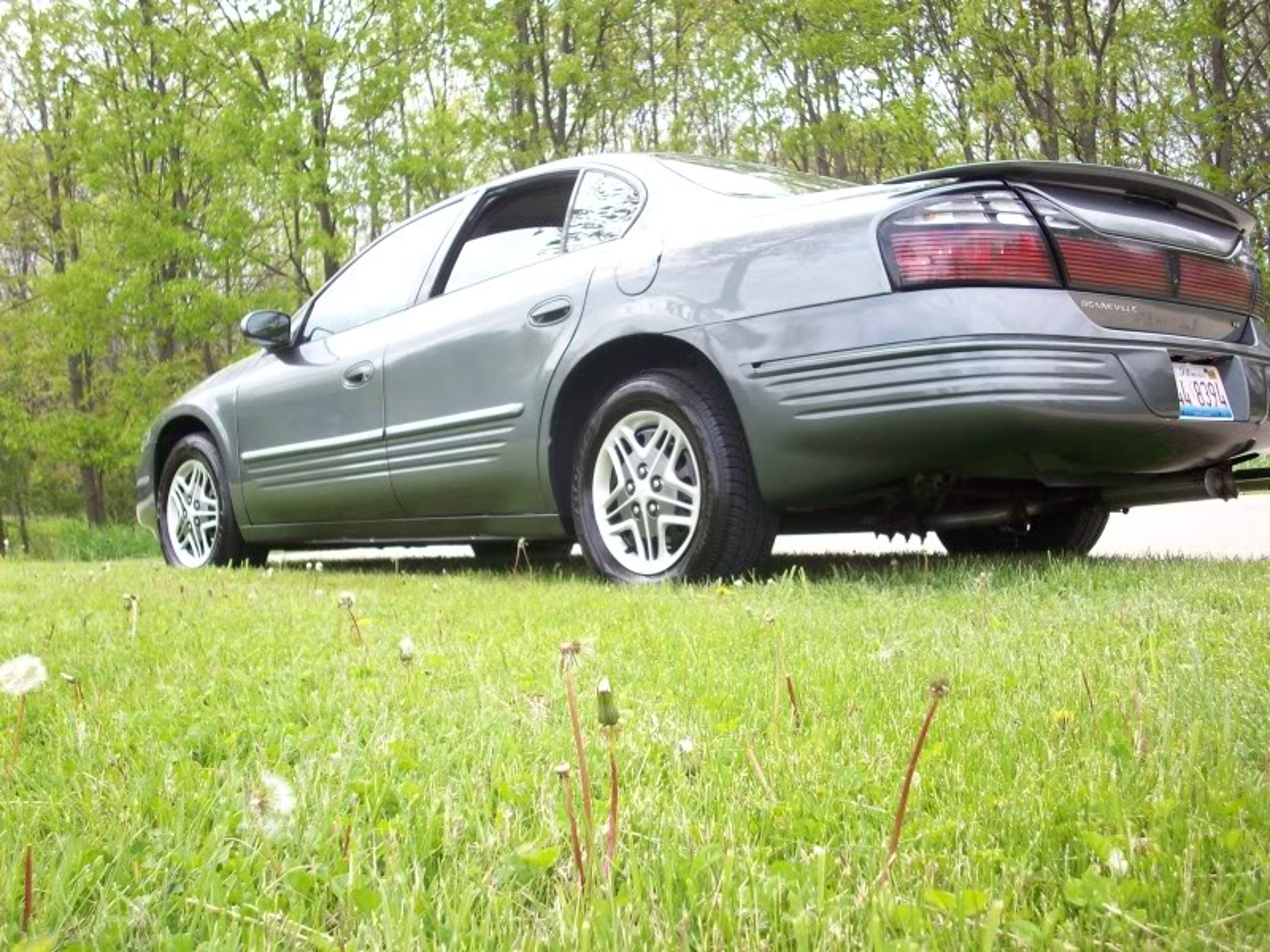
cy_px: 476
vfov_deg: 31.5
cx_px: 635
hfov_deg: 41.2
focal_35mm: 46
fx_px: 1688
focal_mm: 7.6
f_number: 3.1
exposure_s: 1/205
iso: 80
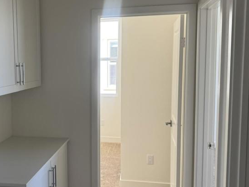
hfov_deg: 40.8
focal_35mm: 45
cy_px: 91
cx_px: 62
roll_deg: +1.8
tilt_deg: -4.7
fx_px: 324
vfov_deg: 32.2
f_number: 1.78
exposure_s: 1/121
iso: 100
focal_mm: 6.76
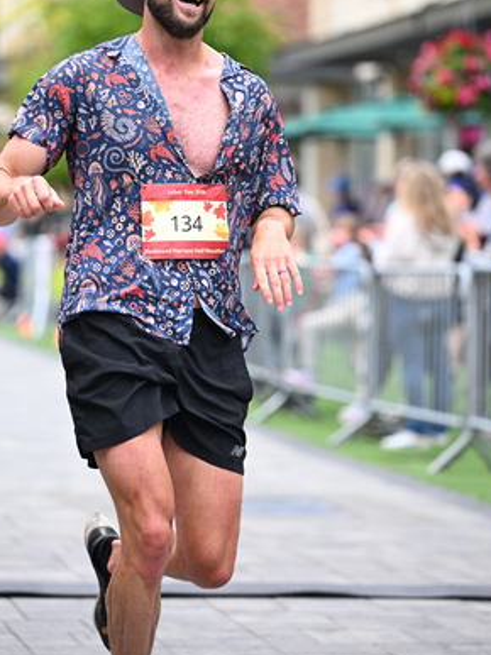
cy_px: 237
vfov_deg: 12.0
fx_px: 3103
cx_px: 202
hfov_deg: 9.0
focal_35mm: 164
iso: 1250
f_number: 2.8
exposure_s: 1/1600
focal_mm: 120
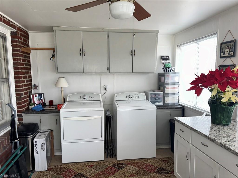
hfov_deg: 71.6
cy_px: 89
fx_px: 165
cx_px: 119
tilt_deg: -6.7
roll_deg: +0.6
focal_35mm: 24
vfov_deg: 56.8
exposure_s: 1/121
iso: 125
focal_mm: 6.86
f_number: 1.78
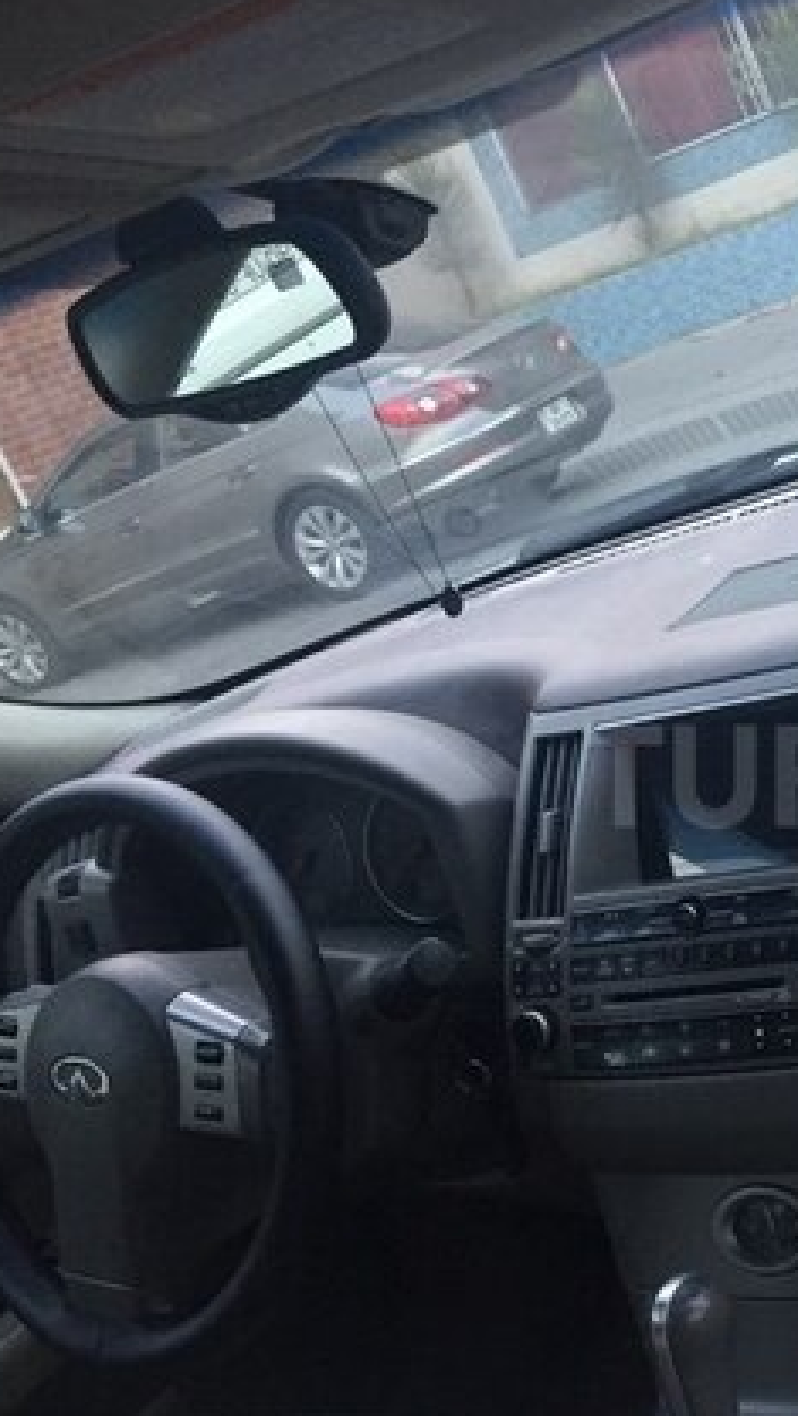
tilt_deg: -18.9
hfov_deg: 22.3
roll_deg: +20.7
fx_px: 1878
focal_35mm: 50
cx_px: 934
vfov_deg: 41.3
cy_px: 776
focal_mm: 4.15
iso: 160
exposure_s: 1/33
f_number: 2.2
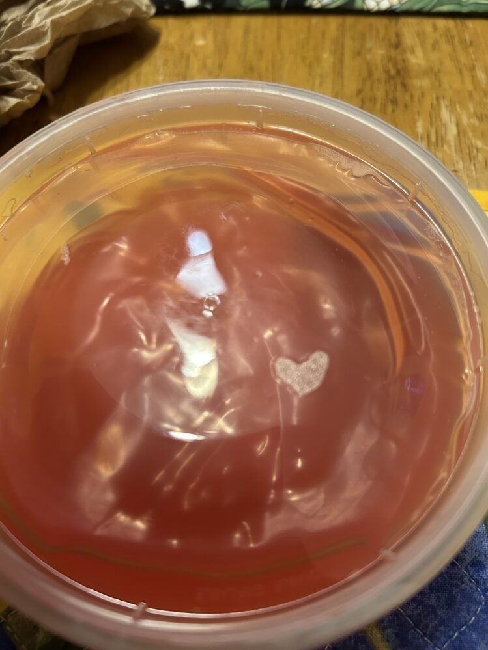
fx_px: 489
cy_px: 325
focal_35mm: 26
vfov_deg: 67.3
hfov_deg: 53.1
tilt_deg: -64.4
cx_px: 244
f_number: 1.5
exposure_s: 1/60
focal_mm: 5.7
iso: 320
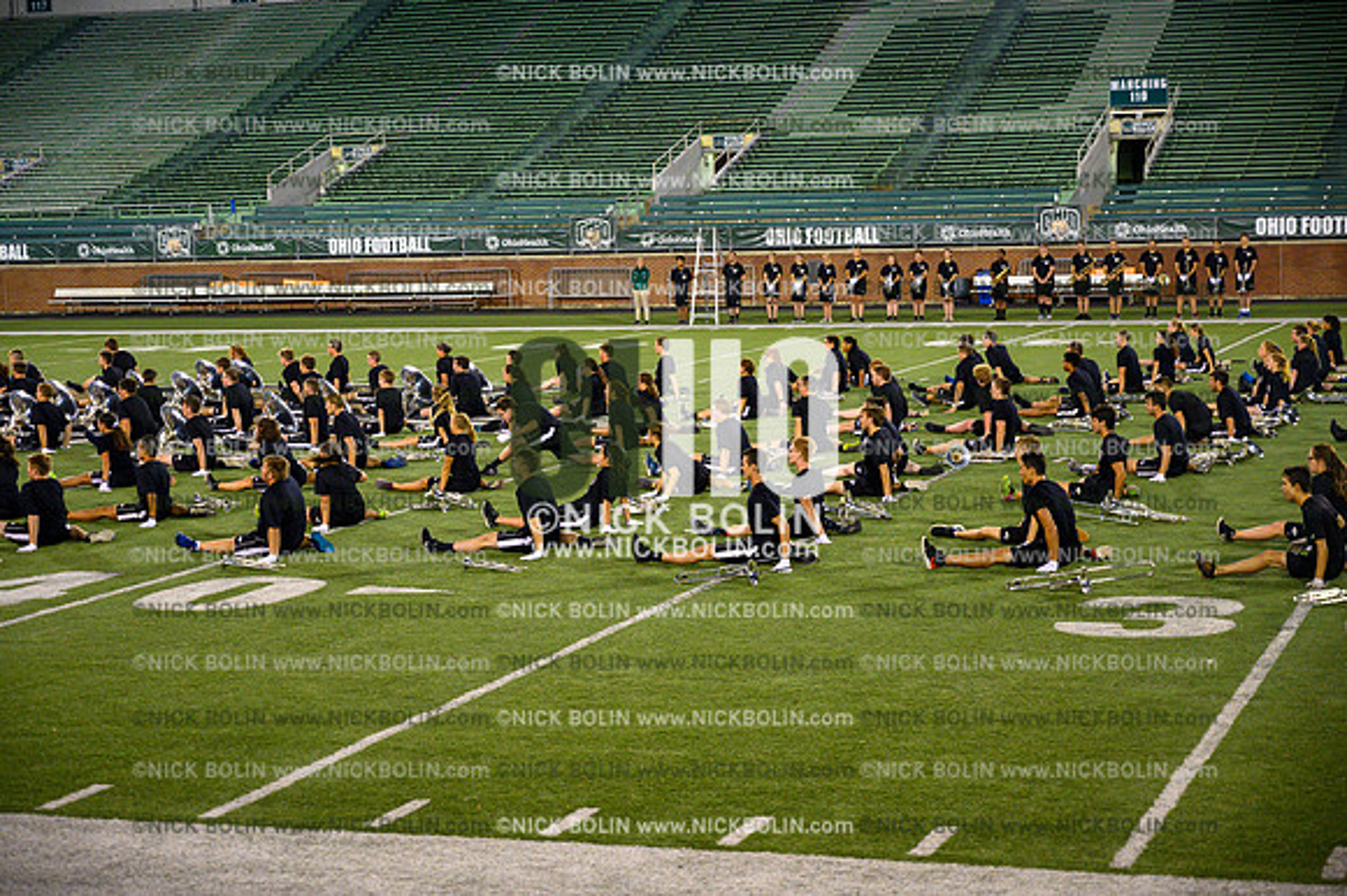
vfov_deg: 19.4
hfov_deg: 28.9
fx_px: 2618
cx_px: 674
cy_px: 448
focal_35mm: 70
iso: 4000
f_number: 4
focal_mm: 70
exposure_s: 1/1000
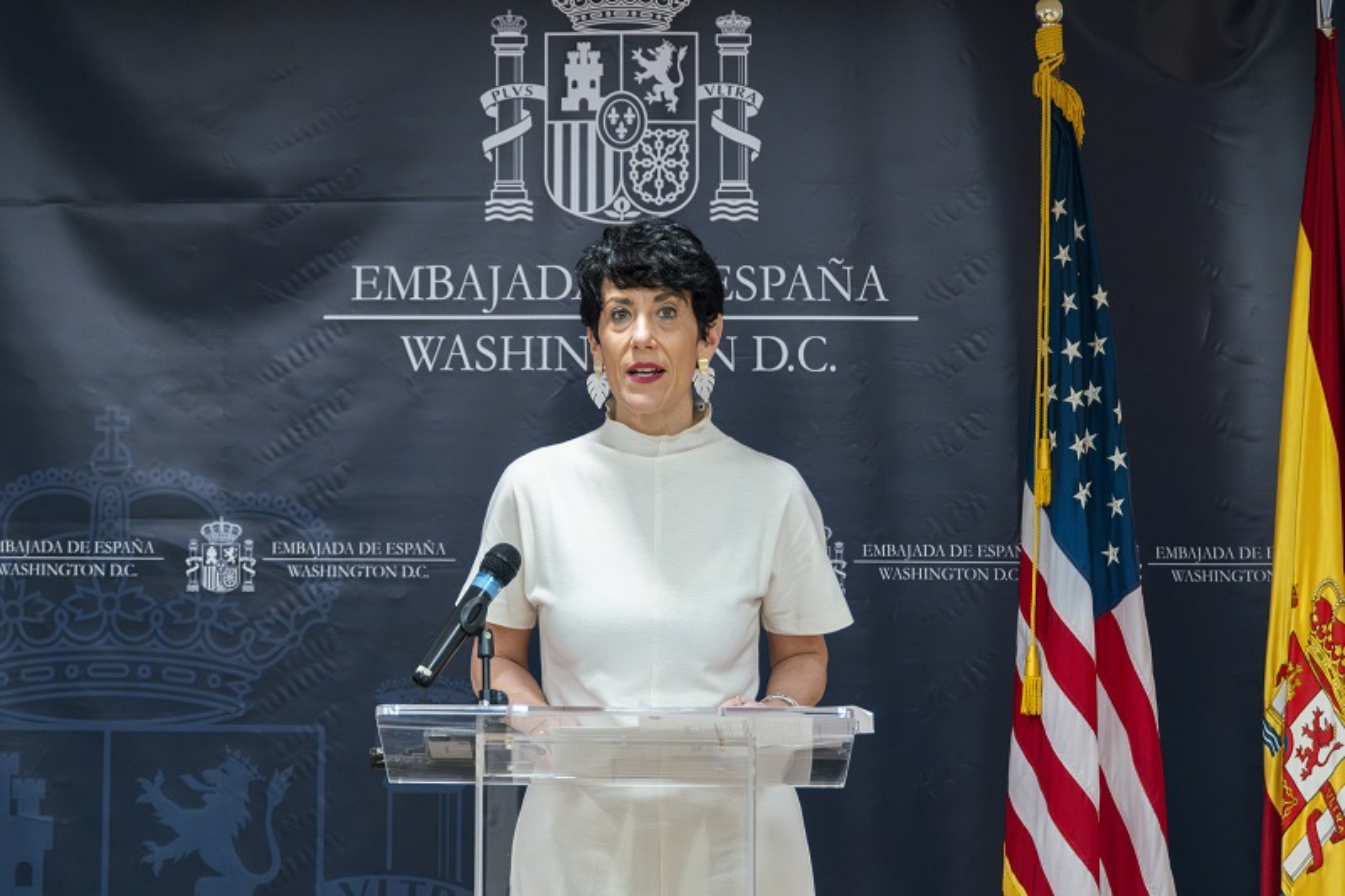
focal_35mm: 117
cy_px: 448
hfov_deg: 17.5
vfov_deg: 11.7
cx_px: 672
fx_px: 4370
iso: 3200
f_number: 4
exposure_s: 1/160
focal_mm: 78.1
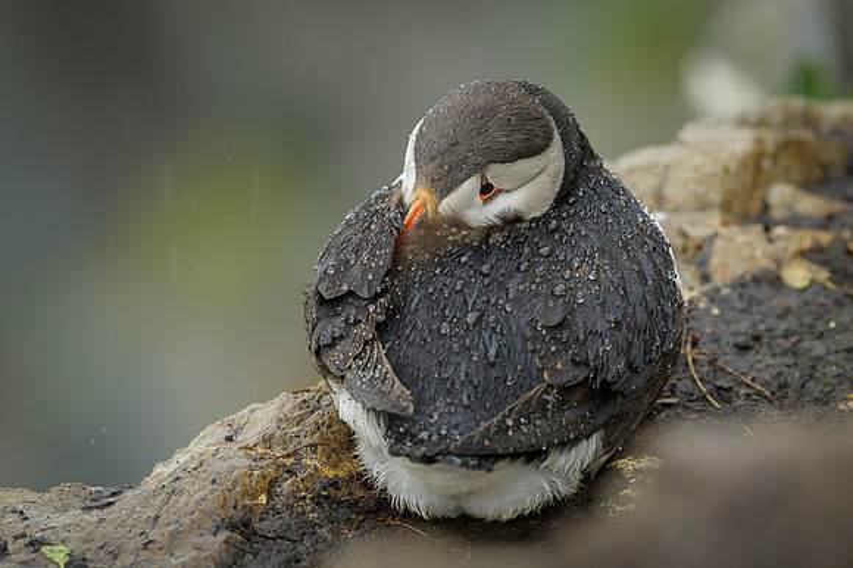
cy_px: 284
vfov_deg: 2.7
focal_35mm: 500
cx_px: 426
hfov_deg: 4.1
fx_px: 11840
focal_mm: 500
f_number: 6.3
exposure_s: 1/250
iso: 500
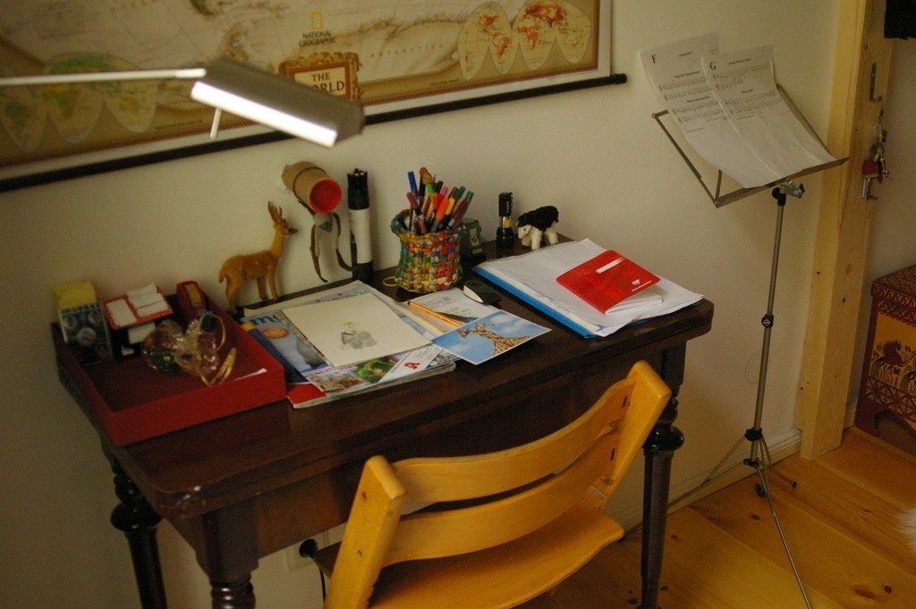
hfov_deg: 46.4
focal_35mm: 42
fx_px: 1068
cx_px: 458
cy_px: 304
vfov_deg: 31.8
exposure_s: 1/60
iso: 1600
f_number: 3.8
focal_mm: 28
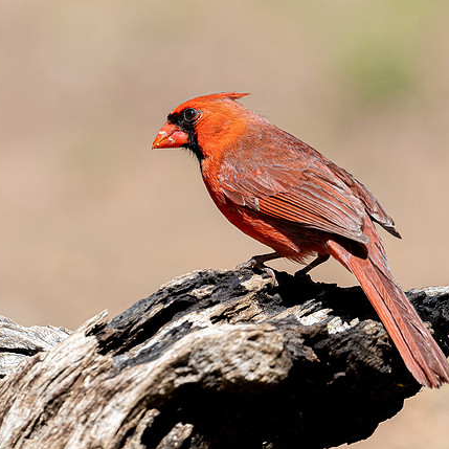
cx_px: 91
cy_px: 126
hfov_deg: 1.6
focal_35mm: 1083
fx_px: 15893
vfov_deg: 1.6
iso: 1000
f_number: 5.6
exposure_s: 1/1600
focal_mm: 500
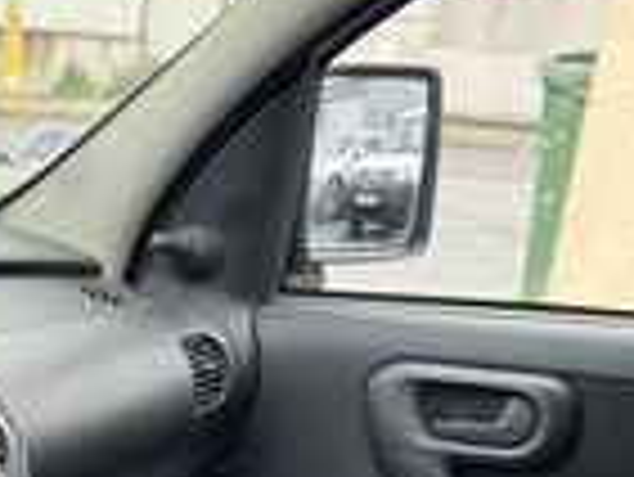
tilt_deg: -24.4
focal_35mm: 87
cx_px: 4
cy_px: 722
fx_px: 1595
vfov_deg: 15.6
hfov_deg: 21.7
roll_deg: -5.9
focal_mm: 6.76
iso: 200
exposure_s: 1/95
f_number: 1.78
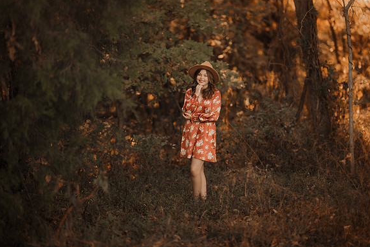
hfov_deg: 19.3
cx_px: 184
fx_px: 1089
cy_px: 123
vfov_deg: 12.9
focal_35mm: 106
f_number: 1.6
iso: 125
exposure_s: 1/320
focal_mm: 105
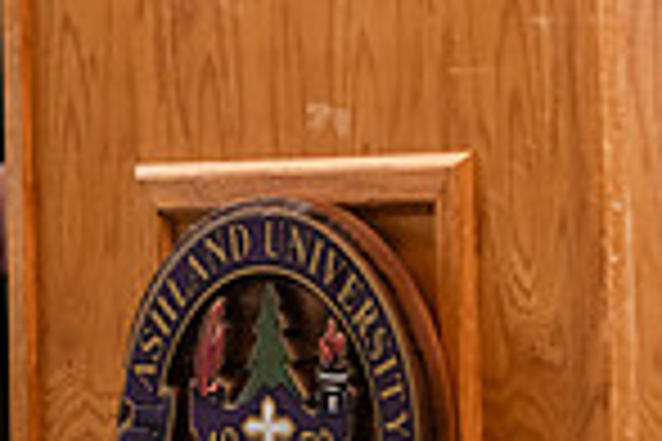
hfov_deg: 2.8
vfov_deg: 1.9
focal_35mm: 732
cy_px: -245
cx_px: 743
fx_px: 13460
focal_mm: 185
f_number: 3.2
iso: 1600
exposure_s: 1/200
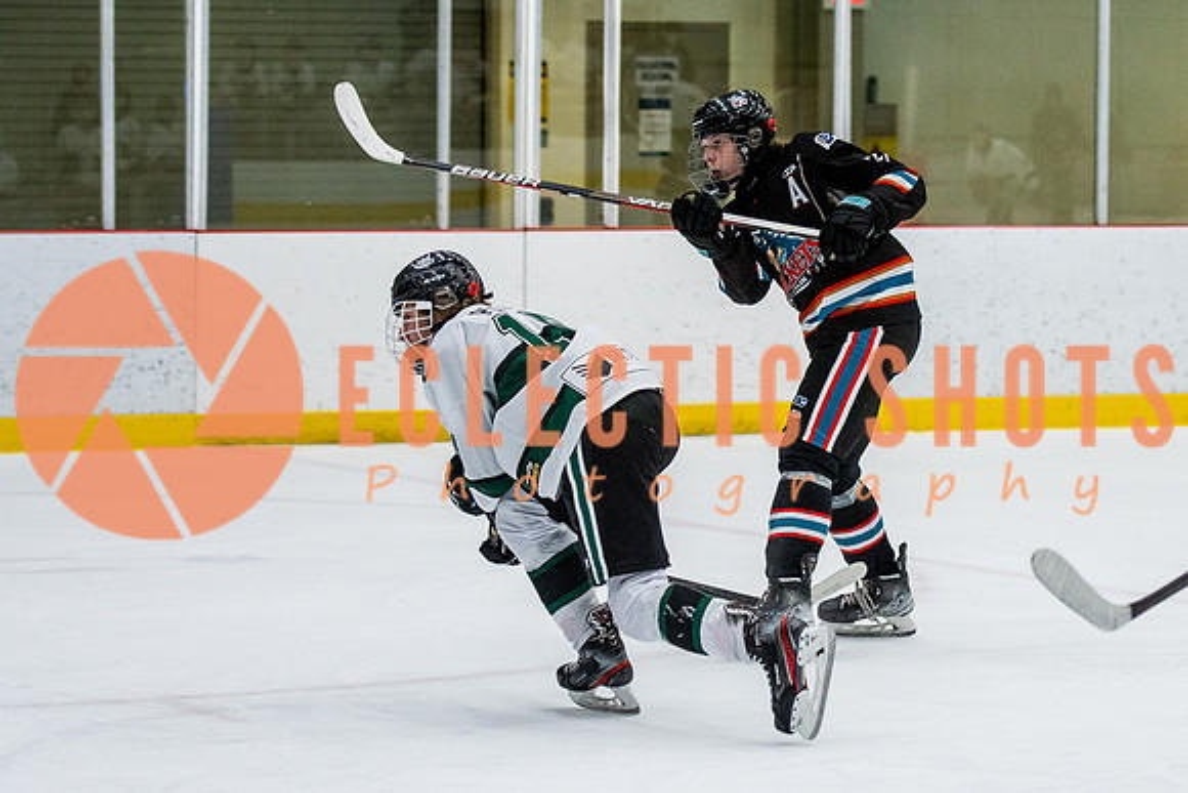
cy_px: 321
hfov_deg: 12.0
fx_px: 5625
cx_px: 820
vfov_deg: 8.1
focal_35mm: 170
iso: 1250
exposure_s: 1/640
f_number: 2.8
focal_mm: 82
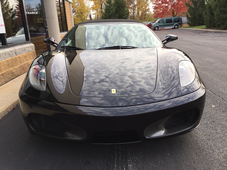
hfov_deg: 61.7
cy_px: 85
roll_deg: +1.8
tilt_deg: -16.6
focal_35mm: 29
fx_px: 190
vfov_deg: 48.2
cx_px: 114
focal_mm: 4.15
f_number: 2.2
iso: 32
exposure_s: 1/565
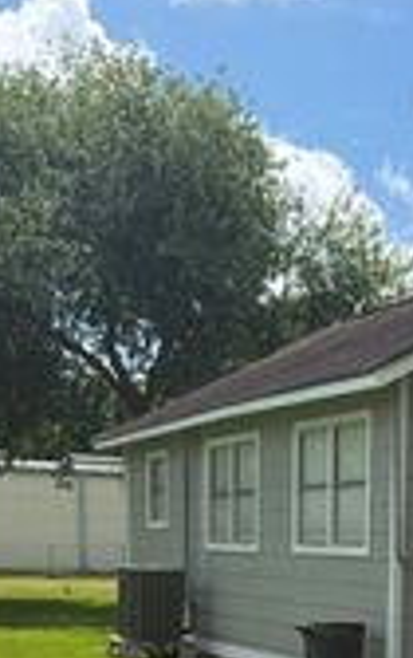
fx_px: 1363
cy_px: 715
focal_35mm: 76
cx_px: 366
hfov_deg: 17.0
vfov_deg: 25.3
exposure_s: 1/4975
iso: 80
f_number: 1.78
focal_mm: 6.76
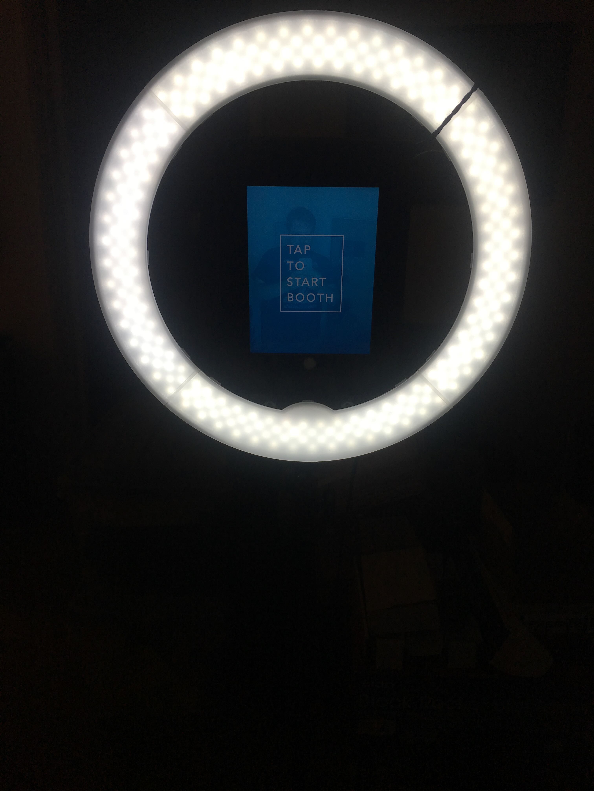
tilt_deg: -17.1
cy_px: 396
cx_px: 297
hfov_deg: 48.2
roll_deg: -0.9
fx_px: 664
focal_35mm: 29
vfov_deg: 61.7
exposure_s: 1/506
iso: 25
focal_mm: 4.15
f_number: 2.2
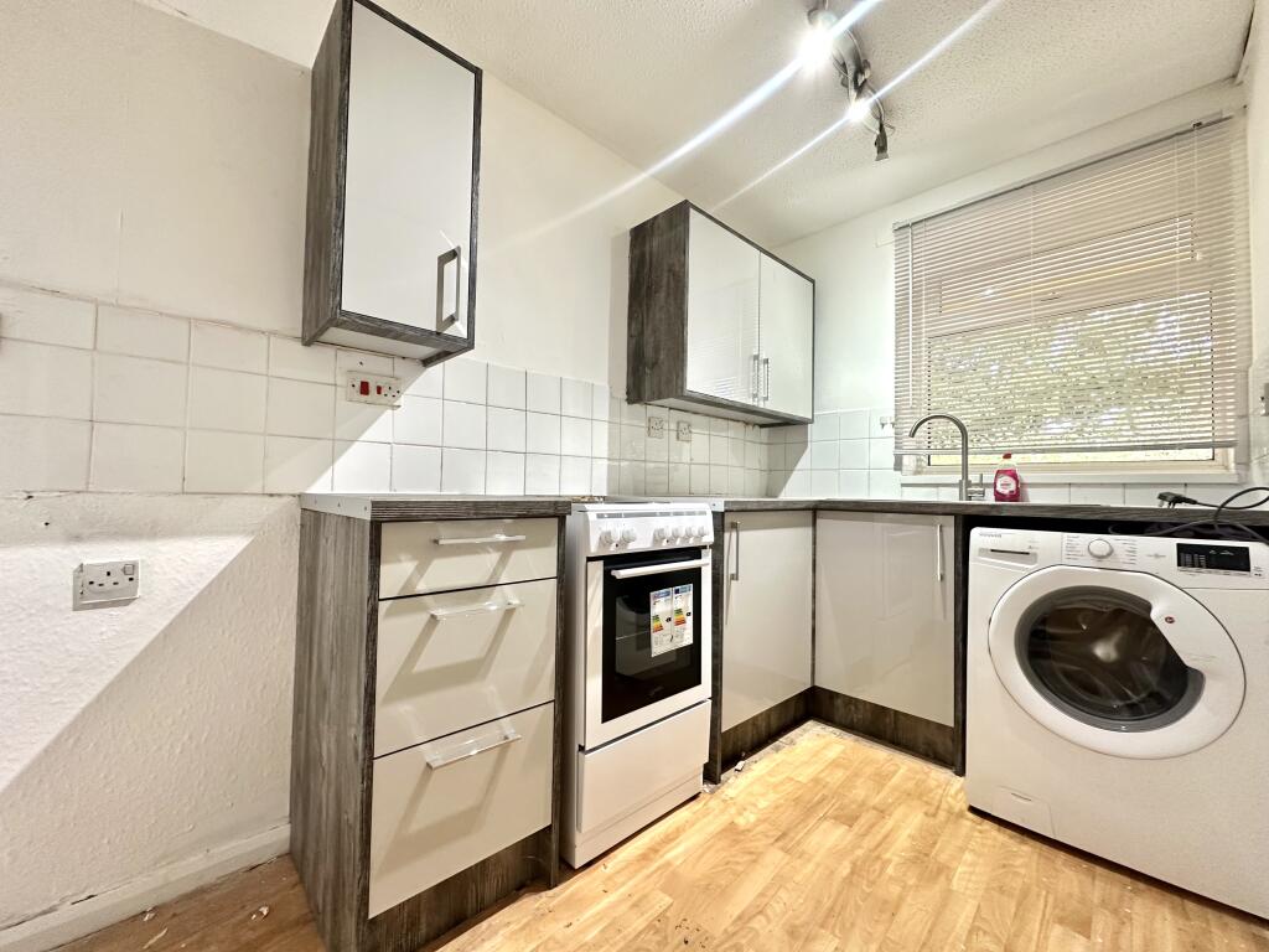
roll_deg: -1.3
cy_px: 476
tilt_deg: +2.2
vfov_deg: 85.7
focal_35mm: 14
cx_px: 634
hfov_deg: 102.1
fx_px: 513
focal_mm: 2.22
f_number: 2.2
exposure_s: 1/50
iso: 200
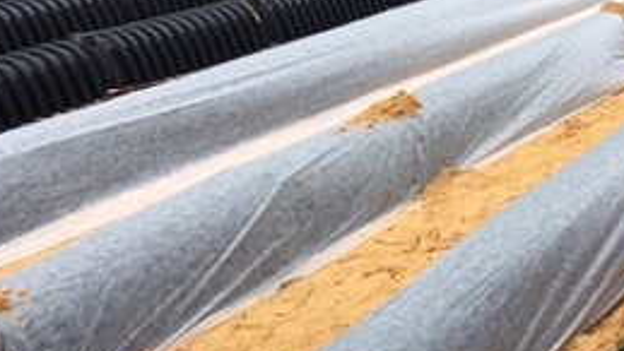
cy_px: 135
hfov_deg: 26.6
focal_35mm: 78
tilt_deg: -13.7
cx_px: 504
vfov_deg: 15.5
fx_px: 1291
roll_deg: -0.5
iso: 25
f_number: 2.2
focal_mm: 4.15
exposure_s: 1/258
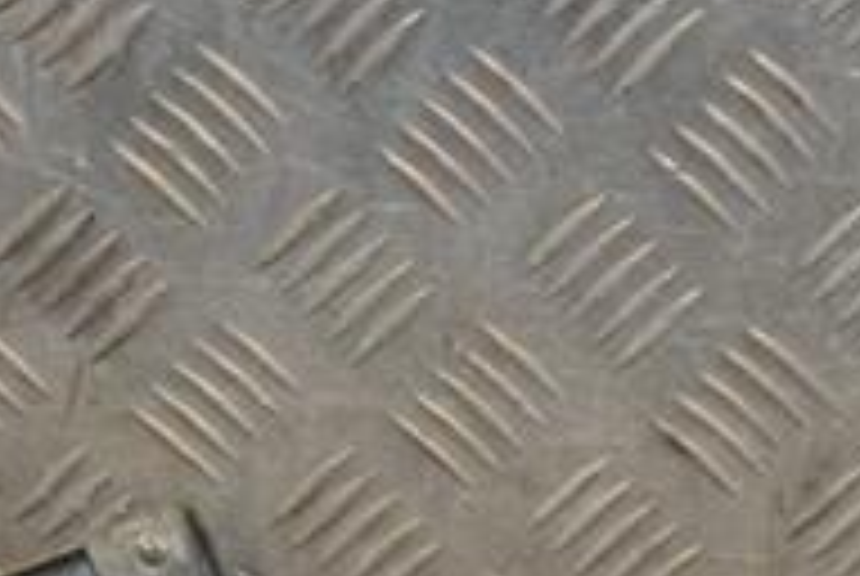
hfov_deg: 12.4
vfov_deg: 8.2
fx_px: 3937
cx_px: 581
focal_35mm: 165
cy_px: 873
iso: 800
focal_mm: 35
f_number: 5.6
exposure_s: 1/200
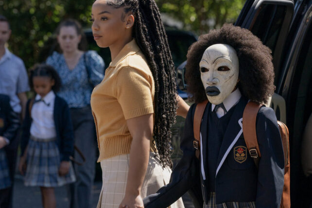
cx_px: 179
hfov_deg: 8.6
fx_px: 2070
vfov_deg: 5.7
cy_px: 106
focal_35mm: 239
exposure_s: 1/800
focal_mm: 200
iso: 400
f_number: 8
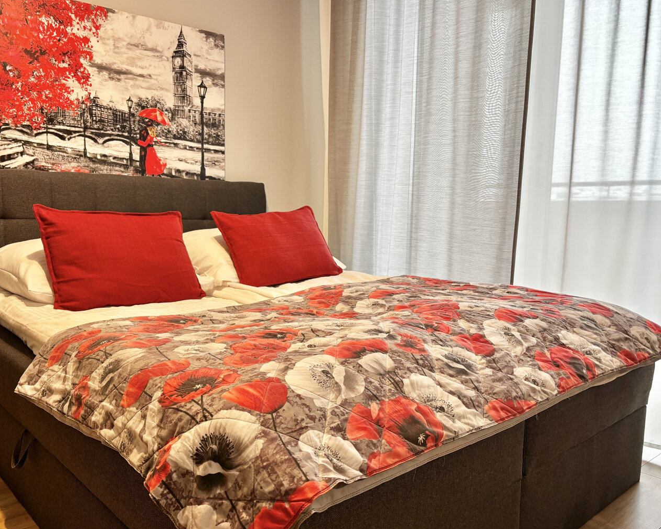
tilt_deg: -6.6
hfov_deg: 60.2
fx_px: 567
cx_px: 285
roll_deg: -0.6
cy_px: 272
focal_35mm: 29
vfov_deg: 50.0
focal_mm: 5.96
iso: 160
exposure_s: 1/50
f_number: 1.6
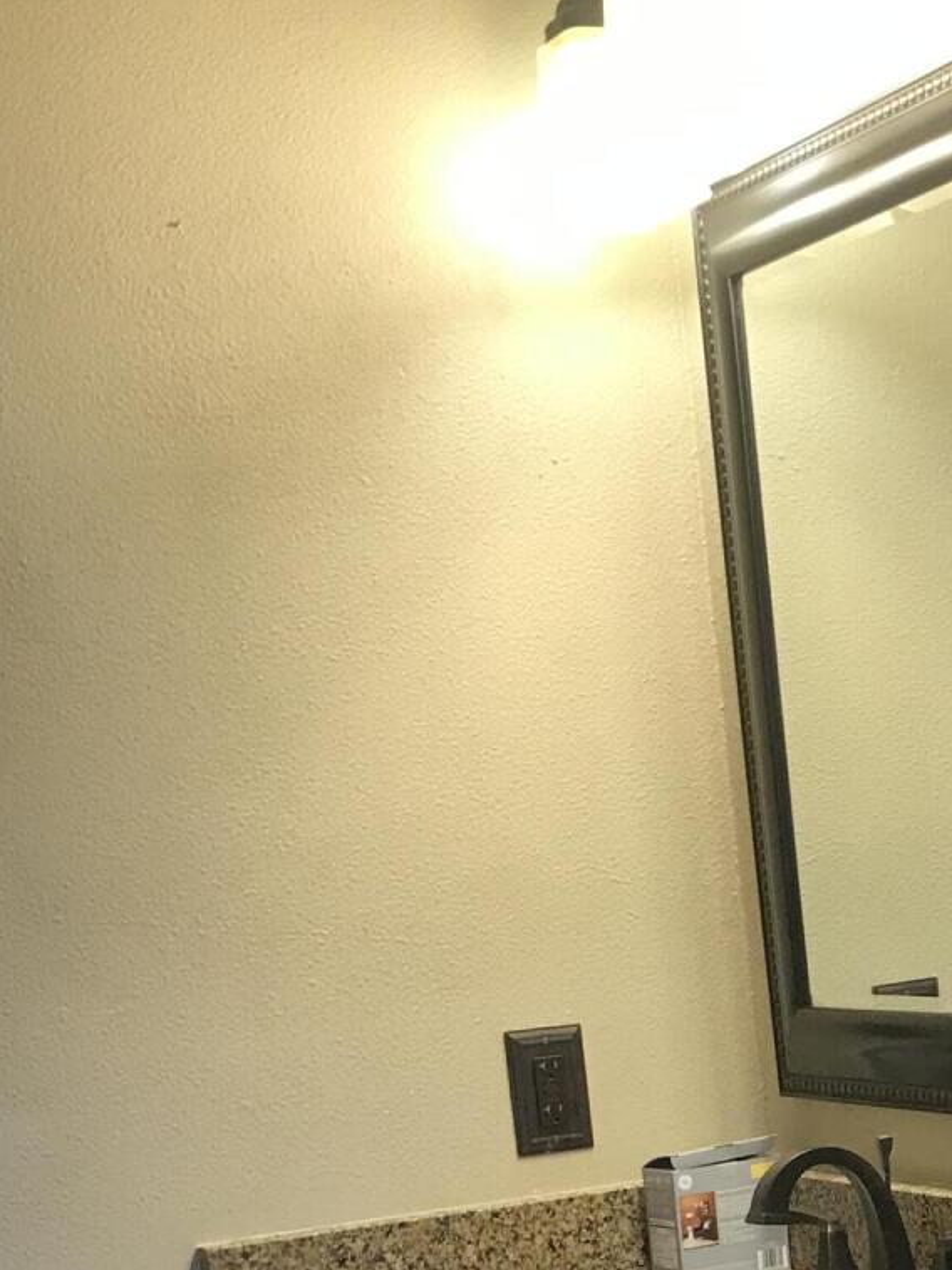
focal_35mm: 74
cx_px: 922
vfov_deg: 24.8
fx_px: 2713
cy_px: 1339
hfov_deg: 19.4
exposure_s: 1/30
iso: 25
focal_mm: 3.99
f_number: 1.8
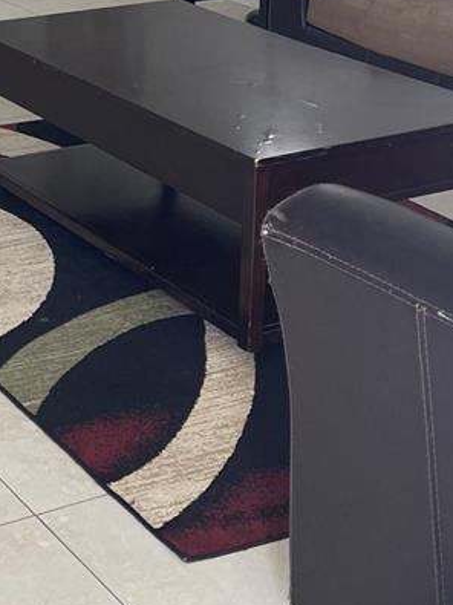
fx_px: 1327
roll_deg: +0.2
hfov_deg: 18.2
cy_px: -84
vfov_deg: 23.8
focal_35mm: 76
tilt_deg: -10.4
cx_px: -122
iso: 100
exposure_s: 1/120
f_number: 1.6
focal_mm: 5.1
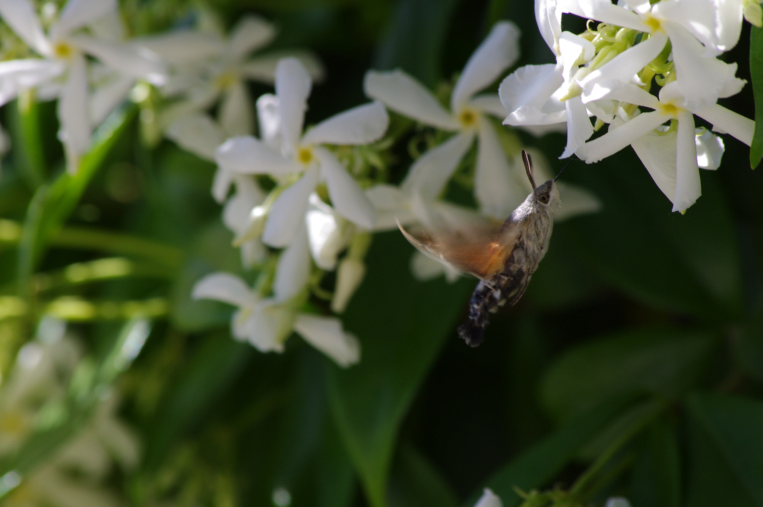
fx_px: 7303
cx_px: 382
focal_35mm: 345
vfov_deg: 4.0
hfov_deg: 6.0
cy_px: 254
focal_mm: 230
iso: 400
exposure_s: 1/250
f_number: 11
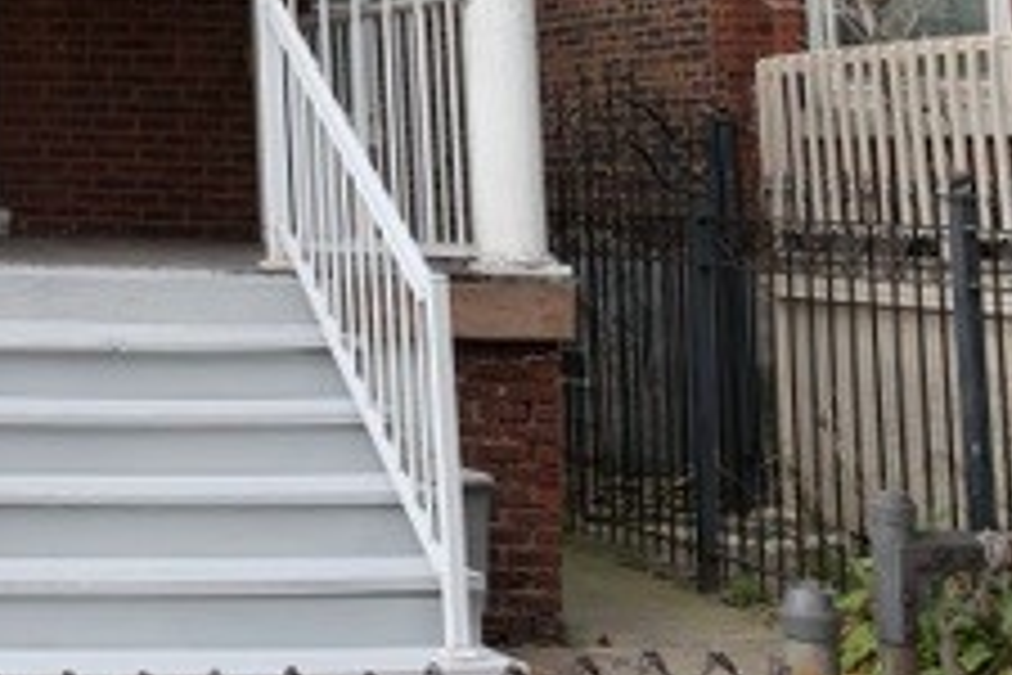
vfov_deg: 18.2
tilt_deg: +9.5
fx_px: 1996
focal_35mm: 71
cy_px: -126
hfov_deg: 24.5
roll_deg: -0.2
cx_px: -333
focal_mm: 6.93
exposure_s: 1/754
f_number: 1.8
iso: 64
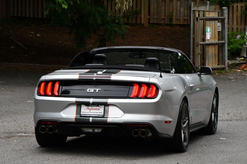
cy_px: 82
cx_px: 124
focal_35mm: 165
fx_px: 1131
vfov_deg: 8.3
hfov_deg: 12.5
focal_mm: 110
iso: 200
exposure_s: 1/250
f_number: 8
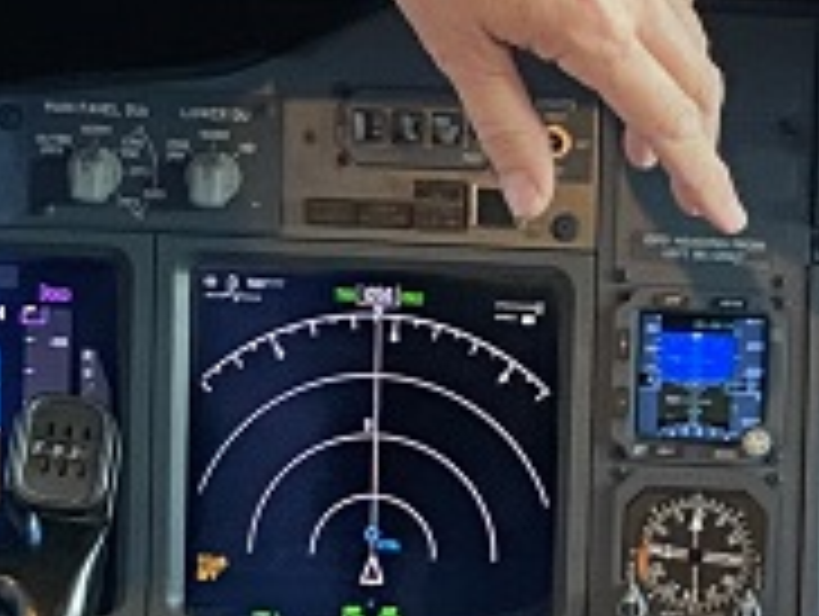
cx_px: 1076
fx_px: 3601
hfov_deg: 12.6
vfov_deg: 9.7
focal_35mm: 152
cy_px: 607
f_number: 1.8
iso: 320
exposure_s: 1/60
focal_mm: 4.25
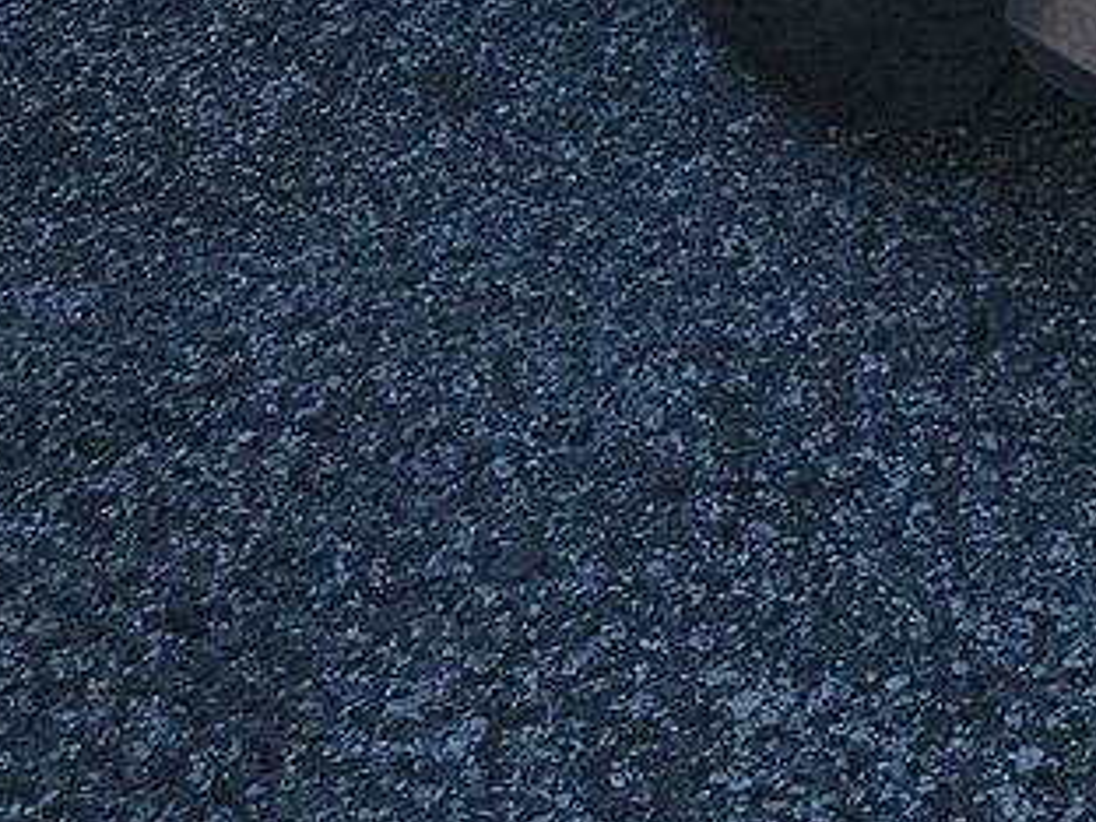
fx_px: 3894
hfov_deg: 14.4
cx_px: 1855
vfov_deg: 10.5
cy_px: -1107
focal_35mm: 123
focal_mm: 6.7
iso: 50
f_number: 1.8
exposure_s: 1/1052
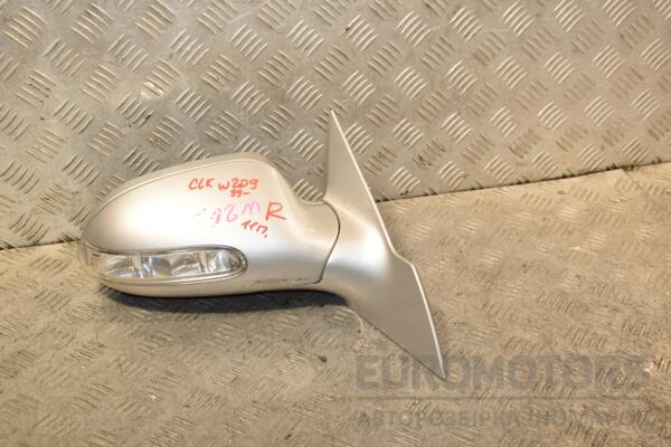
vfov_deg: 25.8
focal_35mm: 52
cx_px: 336
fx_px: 978
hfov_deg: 37.9
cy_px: 224
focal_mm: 35
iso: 800
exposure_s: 1/200
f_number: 6.3
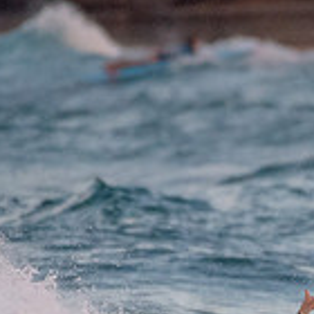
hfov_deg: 0.8
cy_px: 335
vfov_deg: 0.8
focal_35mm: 2157
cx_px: 317
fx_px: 22136
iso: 2200
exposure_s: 1/2000
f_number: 5.6
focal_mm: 500
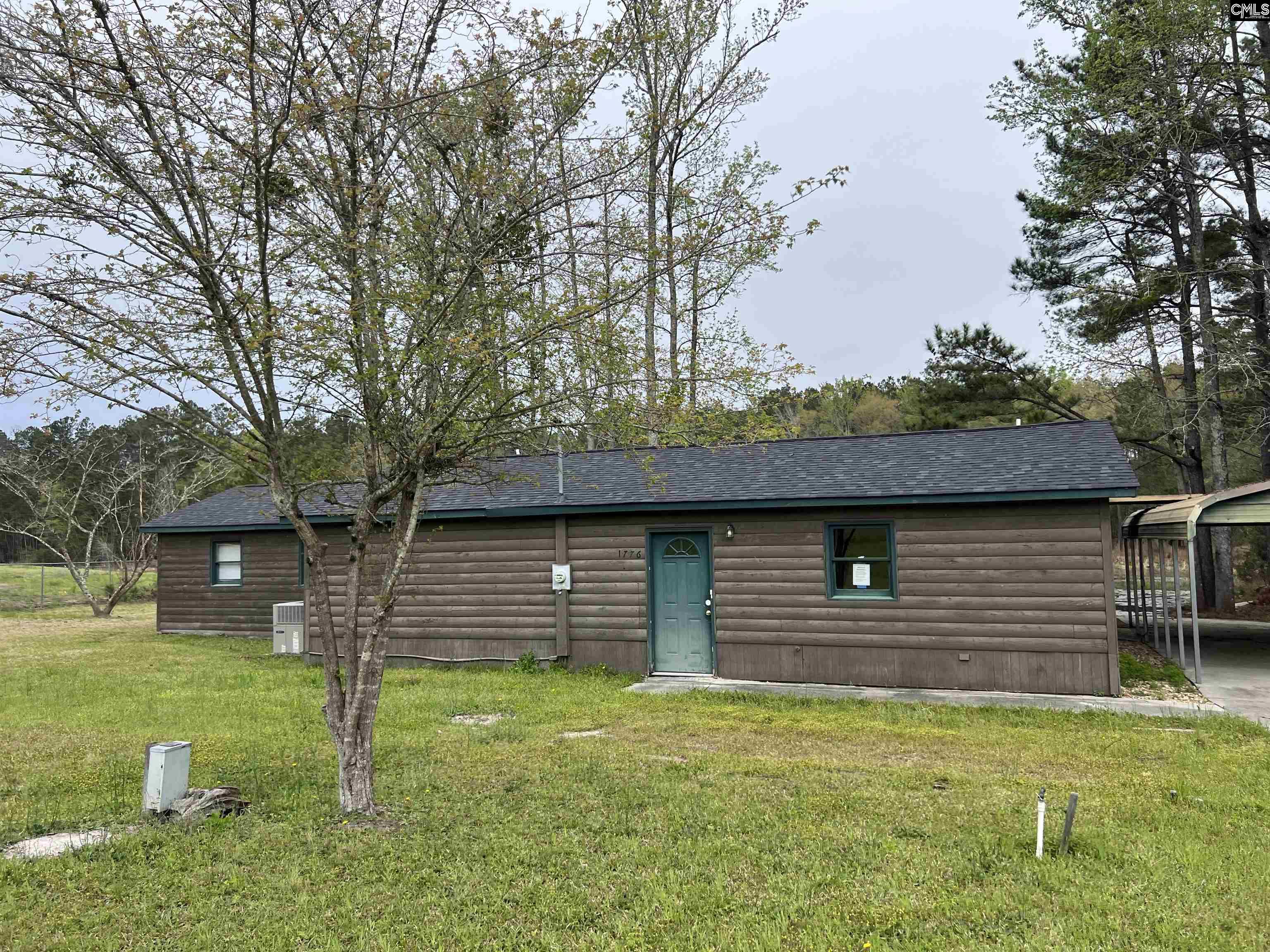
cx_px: 635
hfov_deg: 67.3
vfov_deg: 53.1
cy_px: 476
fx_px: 954
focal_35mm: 26
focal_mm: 5.7
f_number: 1.5
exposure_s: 1/1724
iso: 50
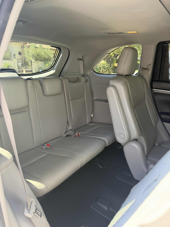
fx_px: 157
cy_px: 114
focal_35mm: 24
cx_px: 85
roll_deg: -1.9
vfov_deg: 71.6
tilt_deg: -18.7
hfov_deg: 56.8
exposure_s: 1/145
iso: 80
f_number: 1.78
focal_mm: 6.76
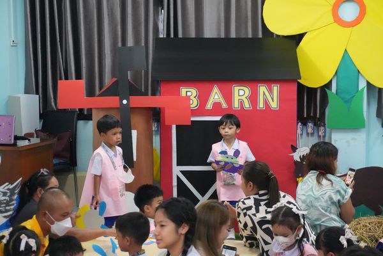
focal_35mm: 75
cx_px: 192
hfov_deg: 27.0
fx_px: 798
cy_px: 128
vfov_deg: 18.2
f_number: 5.6
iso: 6400
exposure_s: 1/160
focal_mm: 50
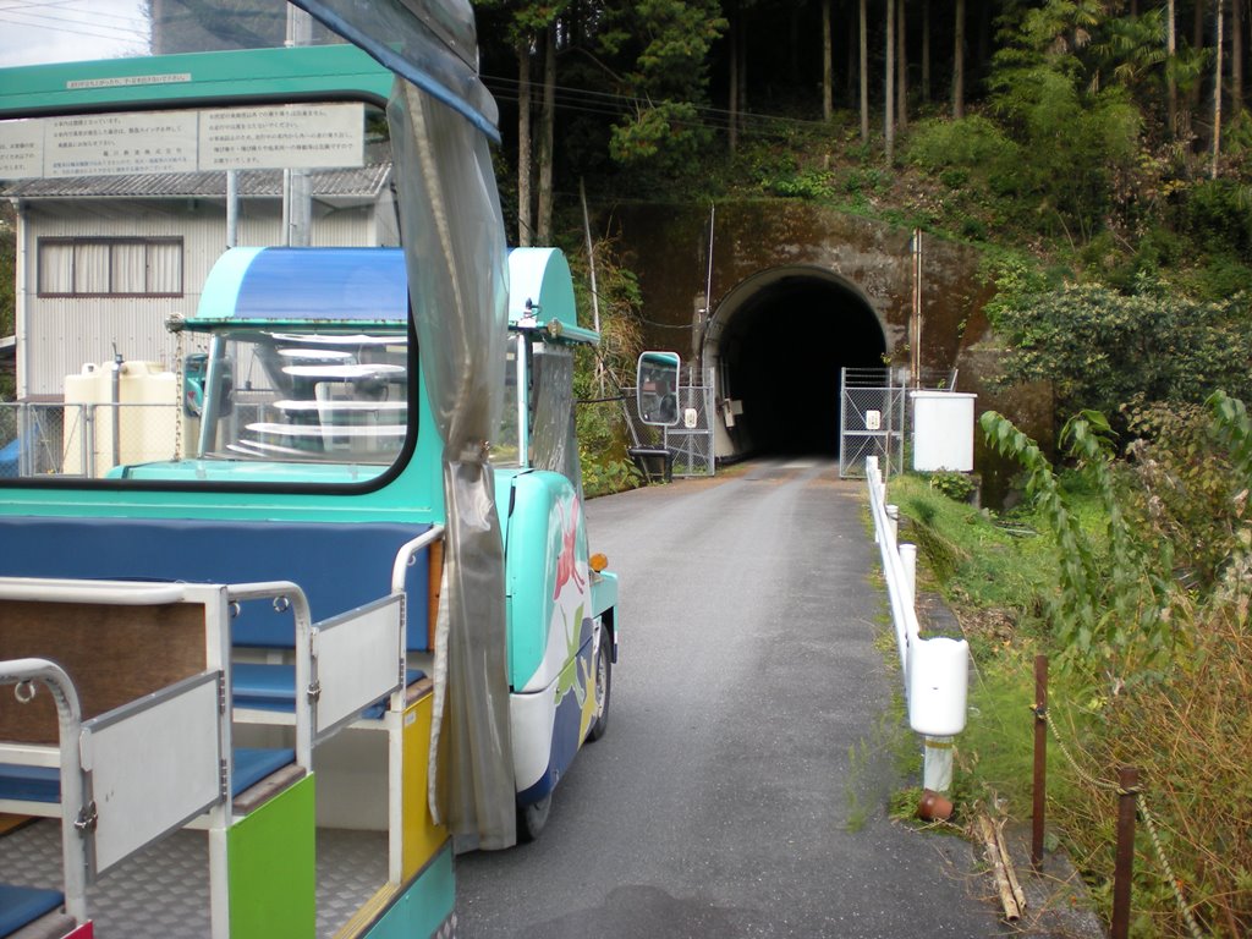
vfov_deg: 37.7
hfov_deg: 49.0
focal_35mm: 38
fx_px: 1374
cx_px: 626
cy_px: 470
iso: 64
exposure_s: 1/152
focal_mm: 6.3
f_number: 3.1
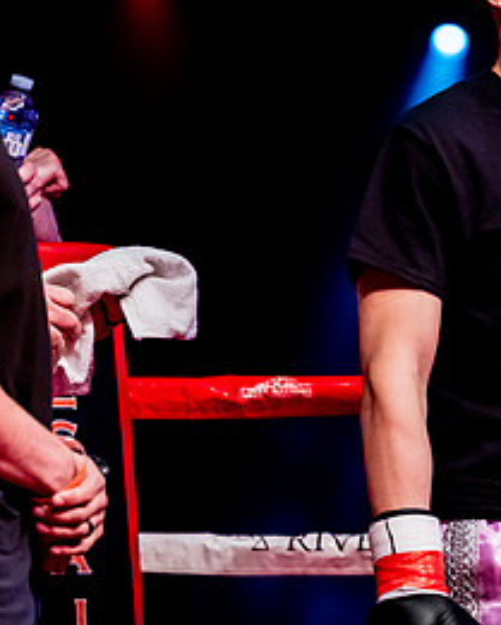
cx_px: 532
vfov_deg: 7.4
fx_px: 4835
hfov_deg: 5.9
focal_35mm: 261
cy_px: 190
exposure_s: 1/640
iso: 4000
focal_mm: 125
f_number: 3.2
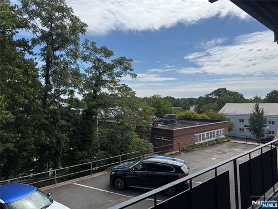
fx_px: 193
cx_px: 139
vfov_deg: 56.8
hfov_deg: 71.6
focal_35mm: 24
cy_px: 104
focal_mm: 6.76
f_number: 1.78
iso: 80
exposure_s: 1/6410
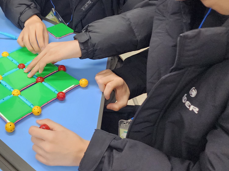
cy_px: 53
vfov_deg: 29.4
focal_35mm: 49
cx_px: 20
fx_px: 324
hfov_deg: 36.3
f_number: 1.8
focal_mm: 6.4
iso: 250
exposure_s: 1/120
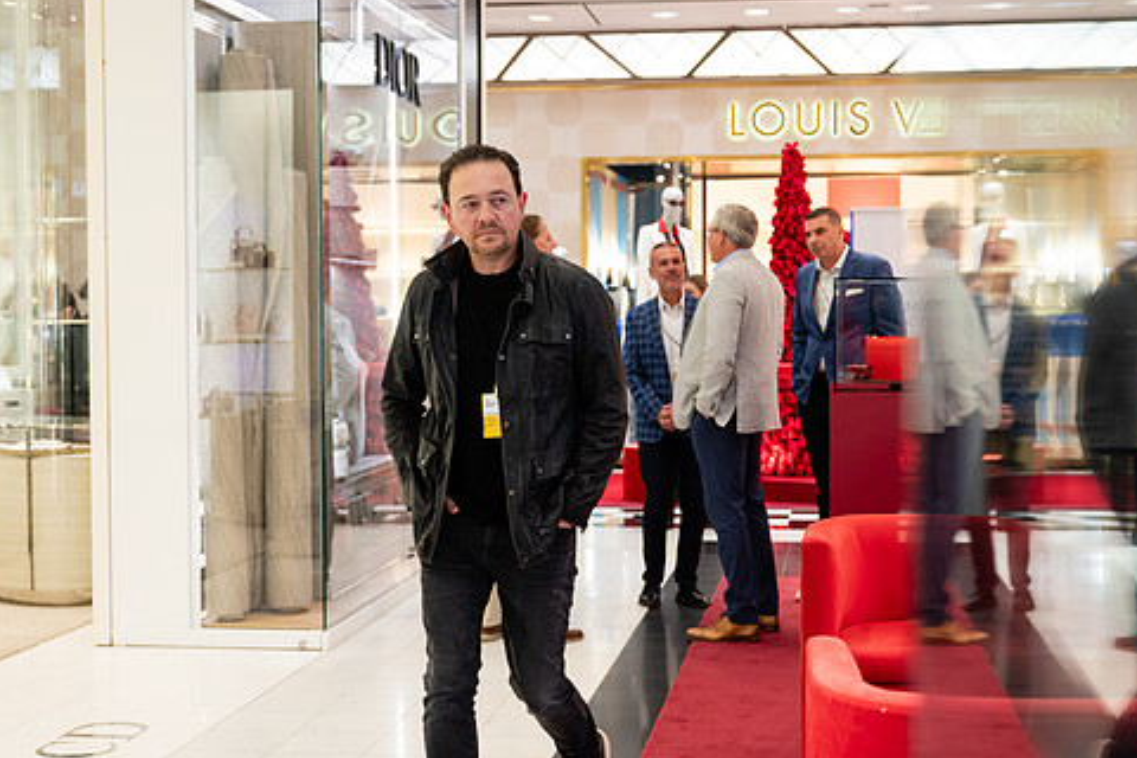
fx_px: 1800
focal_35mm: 57
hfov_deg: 35.0
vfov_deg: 23.8
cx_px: 610
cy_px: 372
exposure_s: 1/160
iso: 1000
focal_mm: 43
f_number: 3.2
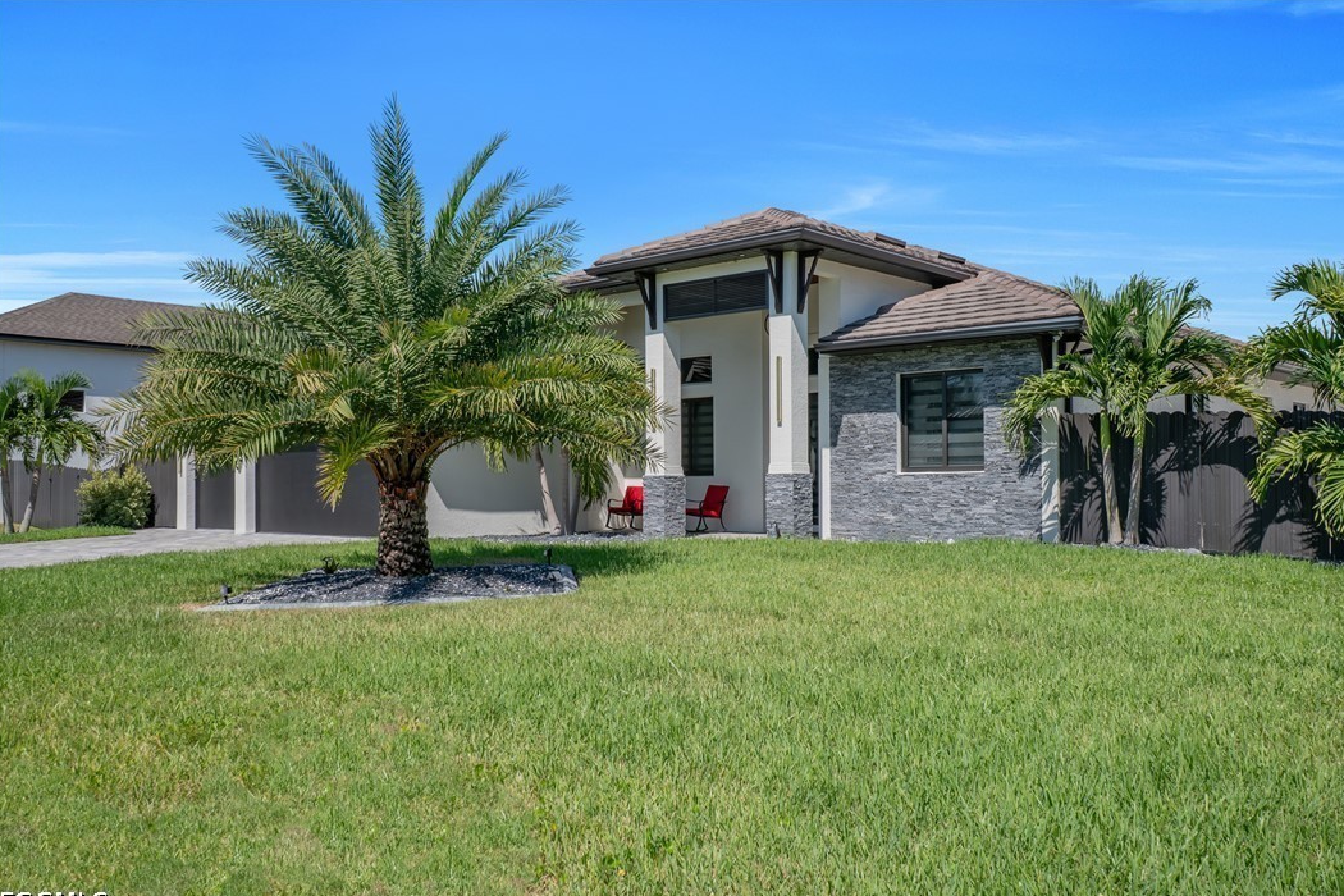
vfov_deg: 42.3
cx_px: 687
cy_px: 460
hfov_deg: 60.3
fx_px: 1157
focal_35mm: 31
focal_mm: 20
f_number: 8
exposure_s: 1/320
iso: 100
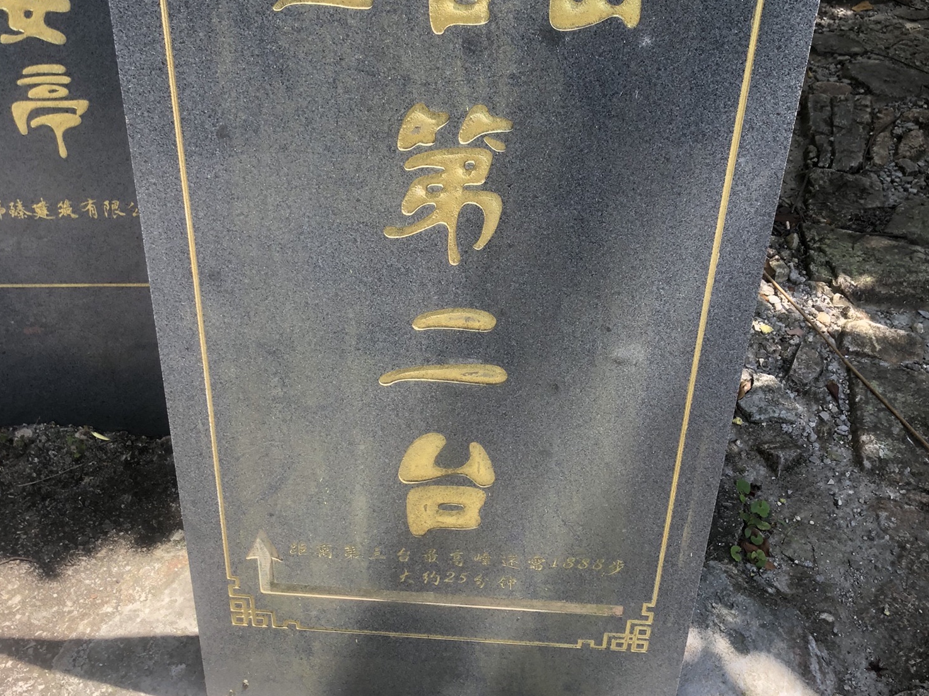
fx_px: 1020
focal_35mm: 38
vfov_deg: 37.5
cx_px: 459
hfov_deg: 49.0
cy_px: 271
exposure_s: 1/421
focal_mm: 4
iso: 20
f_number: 1.8
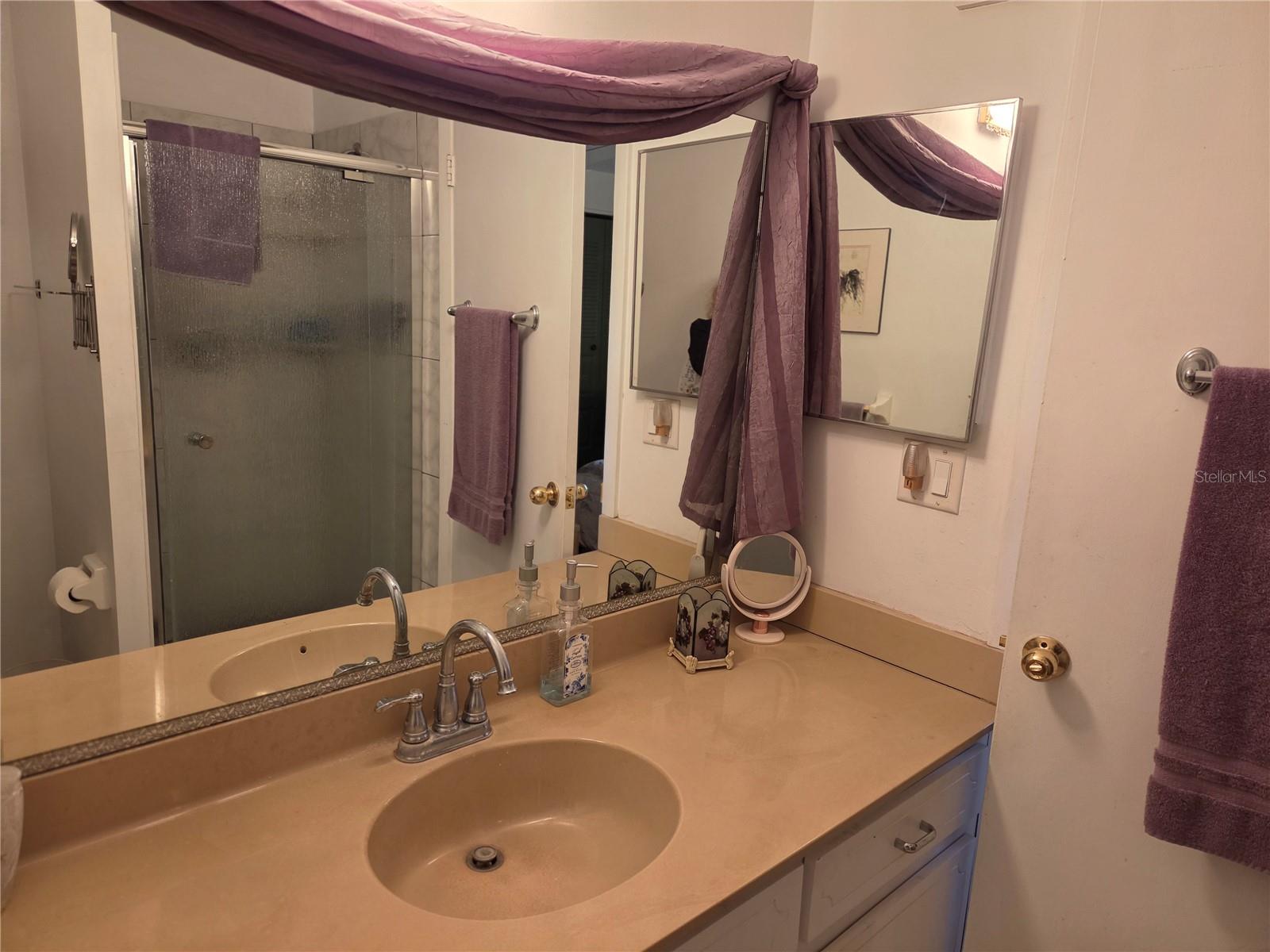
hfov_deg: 73.9
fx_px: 844
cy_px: 476
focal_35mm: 23
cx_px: 635
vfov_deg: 58.9
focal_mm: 5.4
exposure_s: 1/120
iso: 320
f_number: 1.8
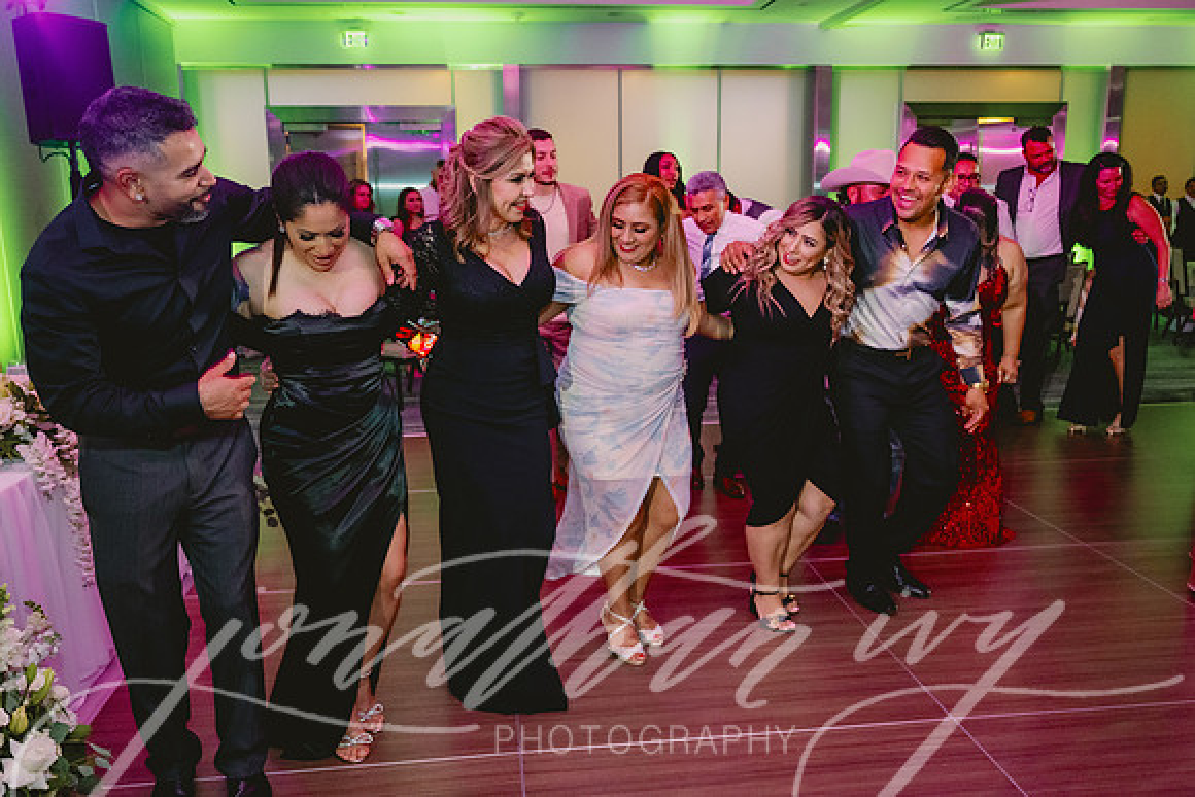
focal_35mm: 28
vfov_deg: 45.8
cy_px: 398
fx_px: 944
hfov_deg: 64.7
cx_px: 598
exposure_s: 1/125
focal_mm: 24
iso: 2500
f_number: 2.8
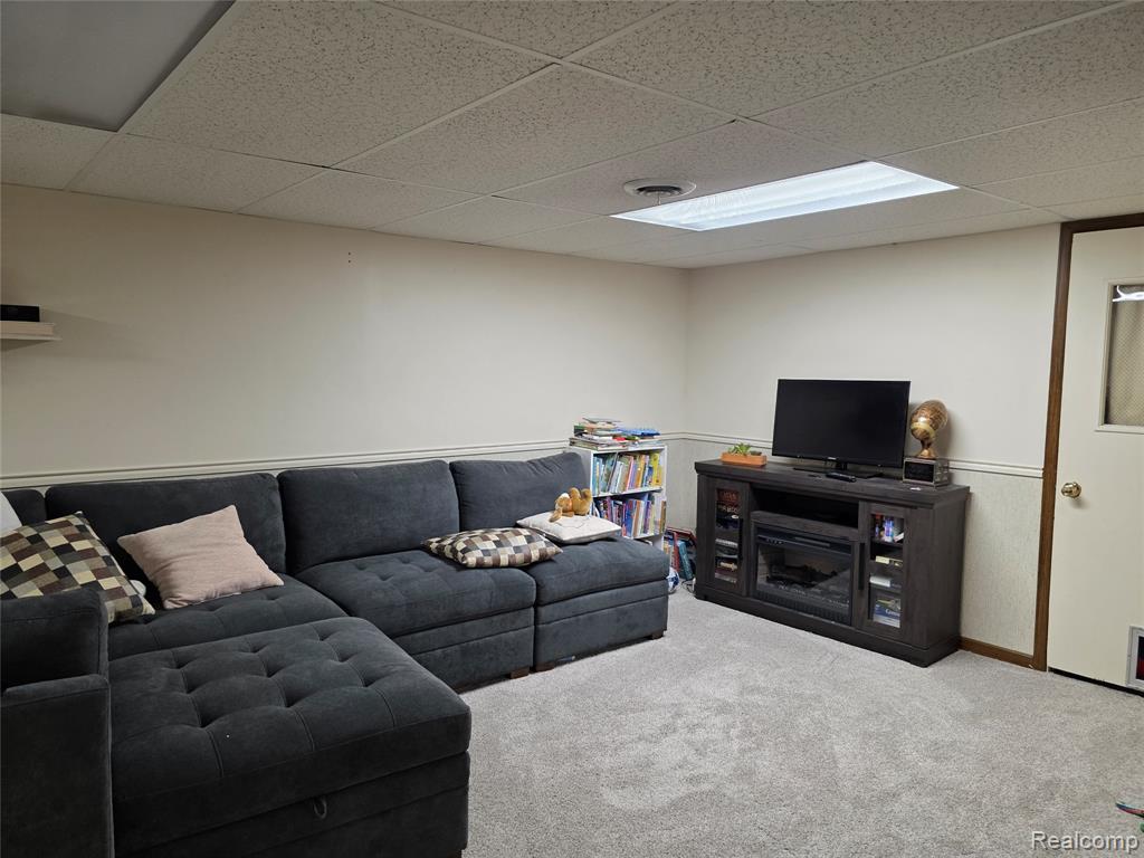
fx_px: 760
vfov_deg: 58.9
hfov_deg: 73.9
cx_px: 572
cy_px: 429
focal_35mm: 23
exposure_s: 1/120
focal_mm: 6.3
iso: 200
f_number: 1.7
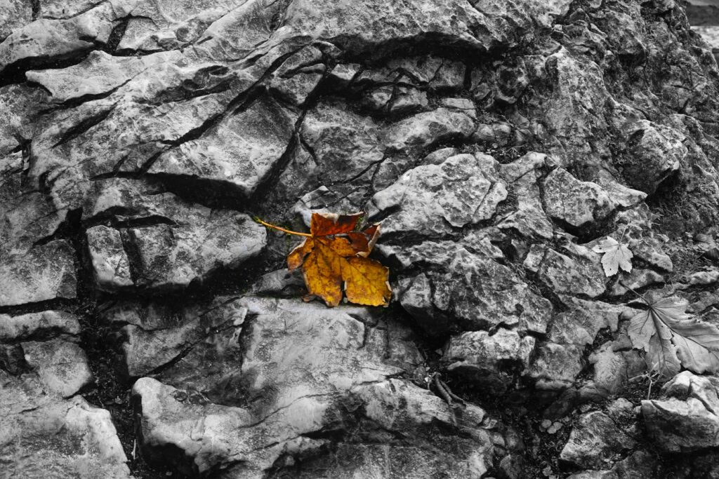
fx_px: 1059
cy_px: 240
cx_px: 360
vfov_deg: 25.5
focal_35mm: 53
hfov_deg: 37.5
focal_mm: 19.43
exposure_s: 1/60
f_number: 4
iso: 200
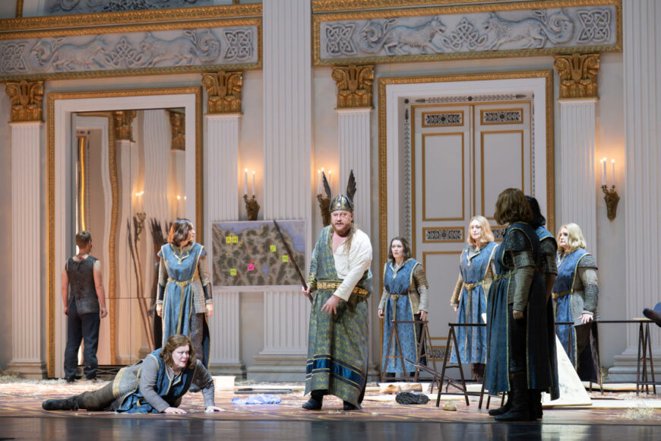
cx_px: 330
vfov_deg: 11.4
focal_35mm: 120
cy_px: 220
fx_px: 2203
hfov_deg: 17.1
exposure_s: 1/200
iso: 4000
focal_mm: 120
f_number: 5
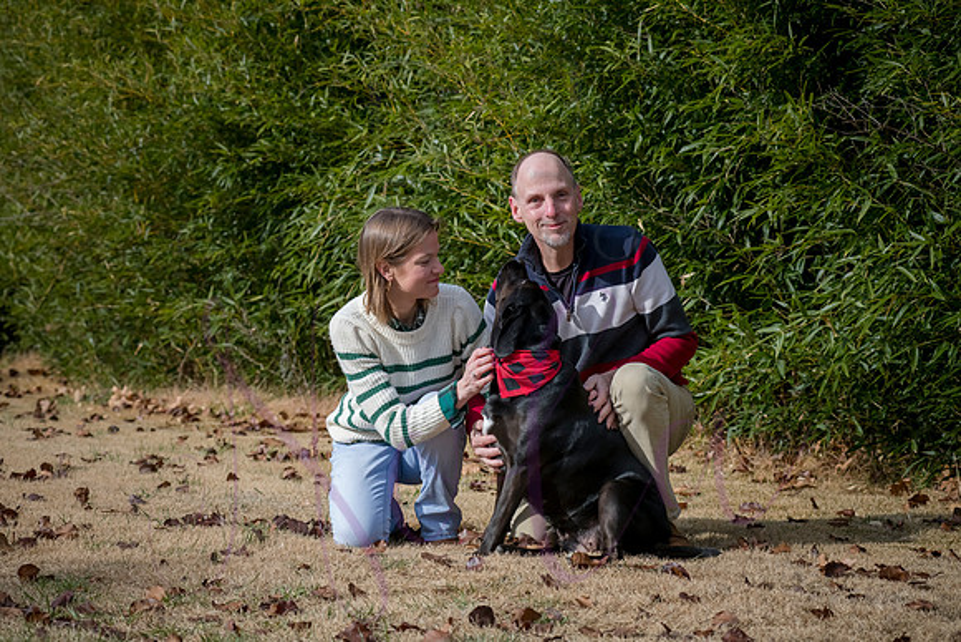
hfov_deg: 20.4
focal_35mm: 100
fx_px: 2670
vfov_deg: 13.7
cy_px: 321
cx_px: 480
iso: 400
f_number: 7.1
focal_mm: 100
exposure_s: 1/1000
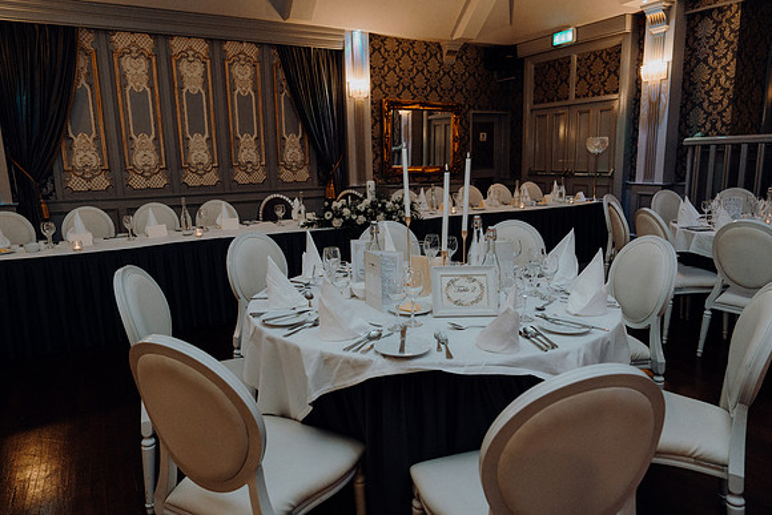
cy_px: 258
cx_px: 386
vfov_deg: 53.2
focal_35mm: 24
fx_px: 515
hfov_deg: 73.7
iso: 2500
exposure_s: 1/160
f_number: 3.5
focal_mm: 24
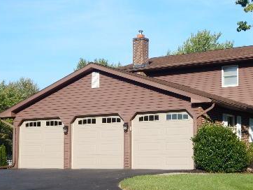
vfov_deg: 19.3
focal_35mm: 76
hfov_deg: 25.6
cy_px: 133
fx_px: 556
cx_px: 157
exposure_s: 1/800
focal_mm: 7.7
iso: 125
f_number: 3.6
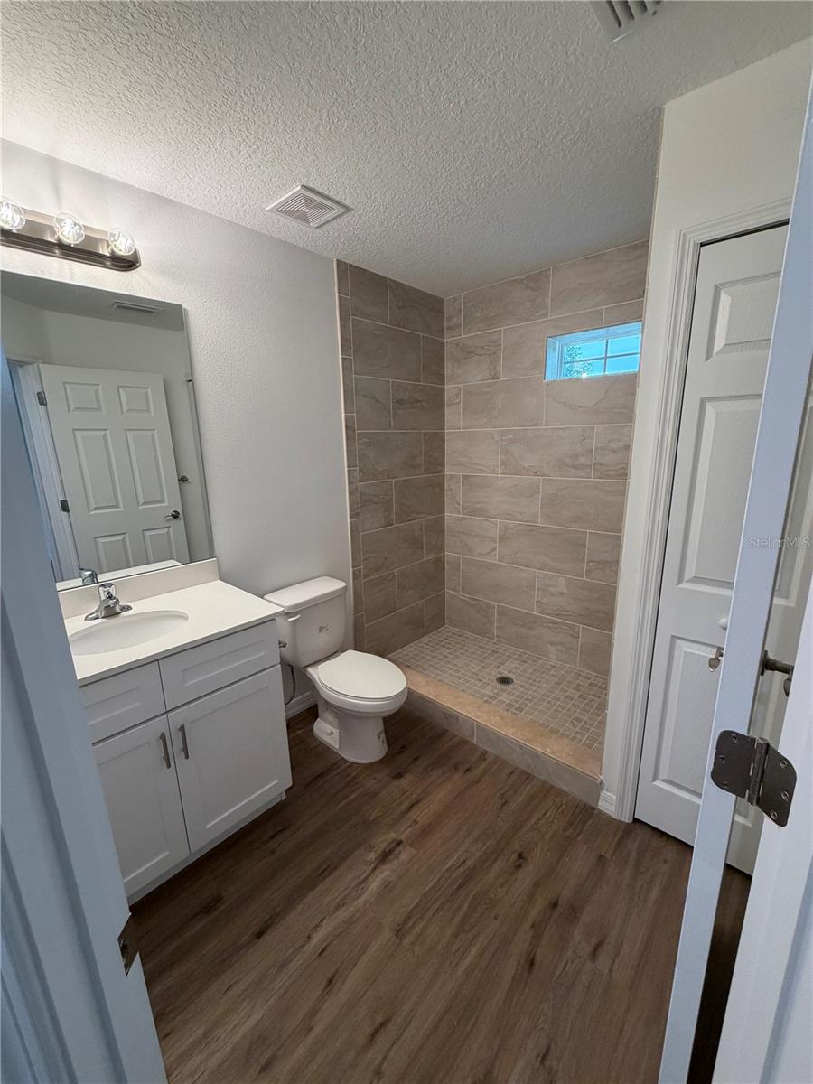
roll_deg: +1.7
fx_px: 438
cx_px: 406
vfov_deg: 102.1
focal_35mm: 14
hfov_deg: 85.7
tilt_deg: -12.1
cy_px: 542
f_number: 2.2
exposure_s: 1/120
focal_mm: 2.22
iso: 250
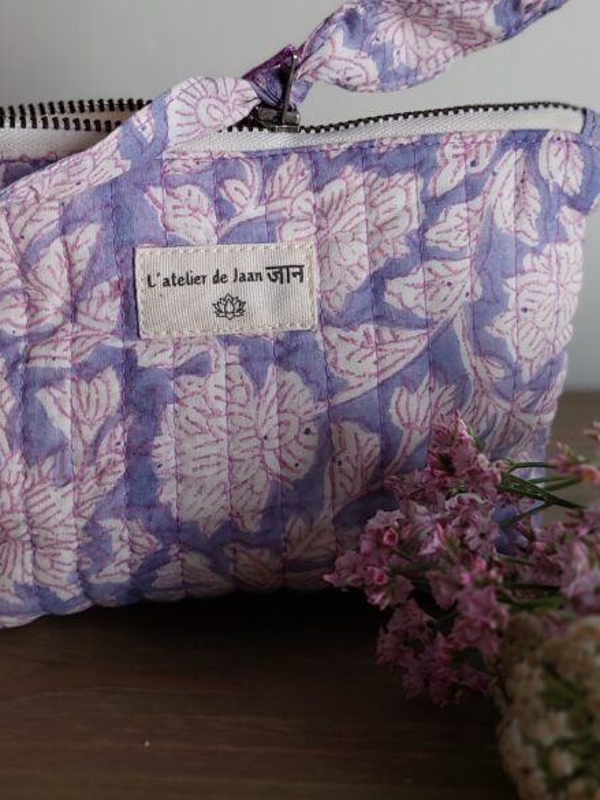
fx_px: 970
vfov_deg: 44.7
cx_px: 282
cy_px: 349
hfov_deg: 34.4
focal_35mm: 42
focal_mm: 5.23
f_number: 1.8
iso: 160
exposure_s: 1/25
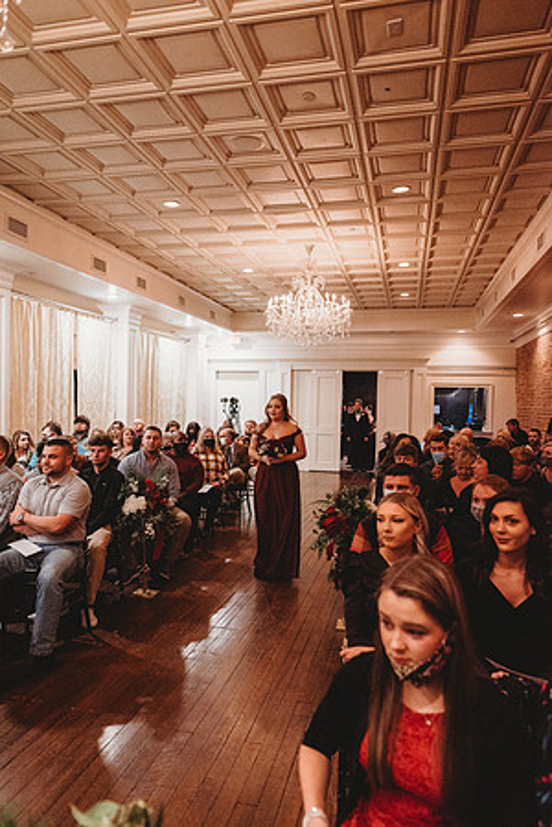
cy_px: 414
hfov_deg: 53.1
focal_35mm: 24
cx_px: 276
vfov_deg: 73.7
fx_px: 552
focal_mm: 24
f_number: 2.8
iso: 5000
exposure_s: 1/160
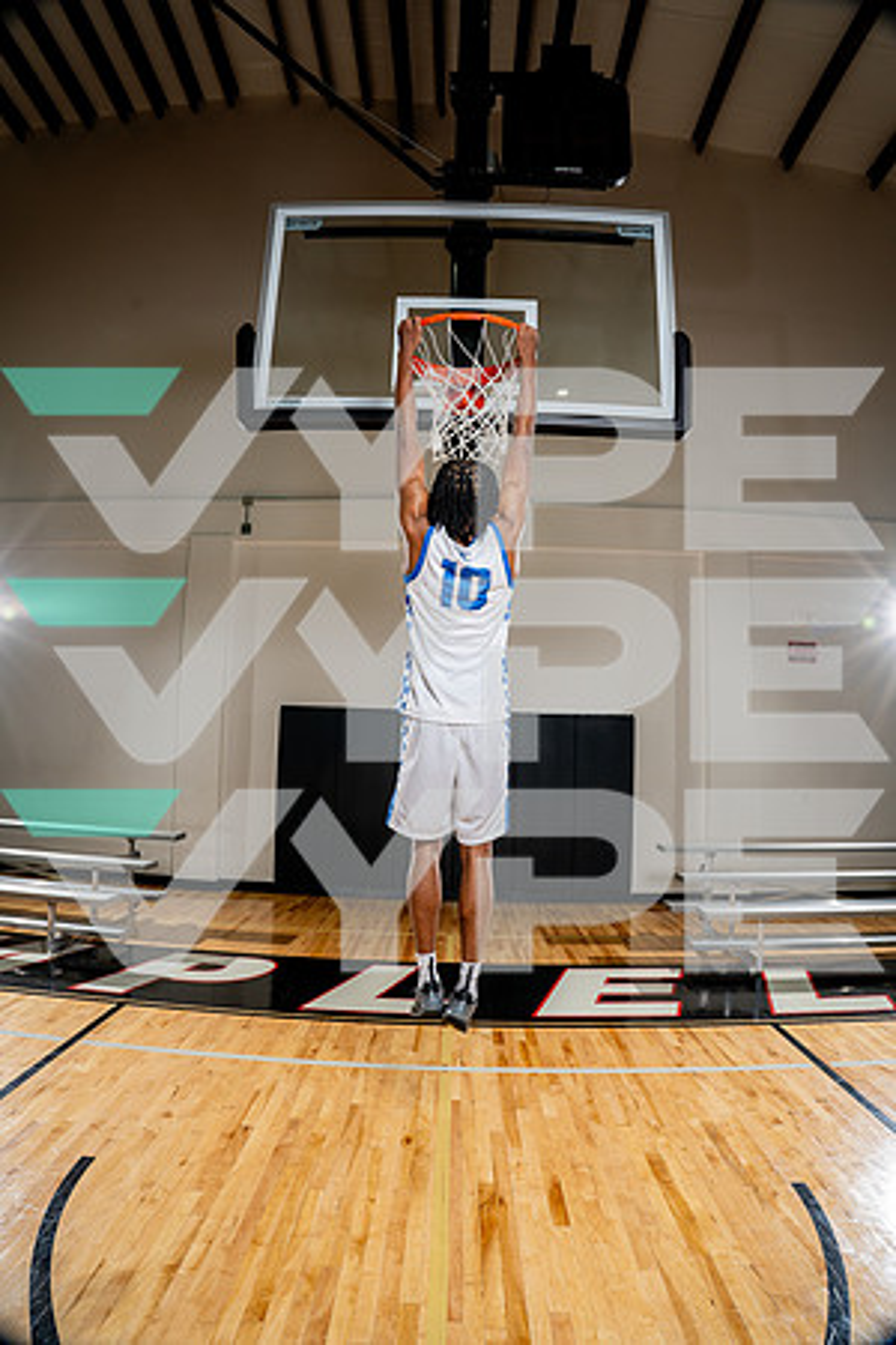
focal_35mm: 20
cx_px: 448
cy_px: 672
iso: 250
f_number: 8
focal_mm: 20
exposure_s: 1/250
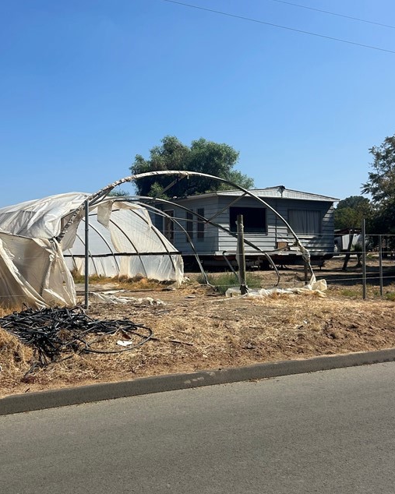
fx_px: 599
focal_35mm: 41
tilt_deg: -0.1
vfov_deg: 44.8
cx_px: 136
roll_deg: -2.5
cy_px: 236
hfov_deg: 36.2
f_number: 1.5
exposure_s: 1/5076
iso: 50
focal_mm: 5.7
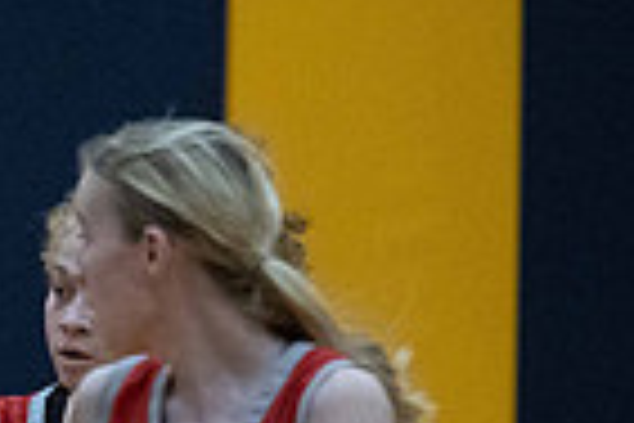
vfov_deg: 1.4
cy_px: 718
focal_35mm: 969
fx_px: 17064
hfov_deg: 2.1
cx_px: -880
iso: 10000
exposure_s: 1/1250
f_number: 3.5
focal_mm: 200
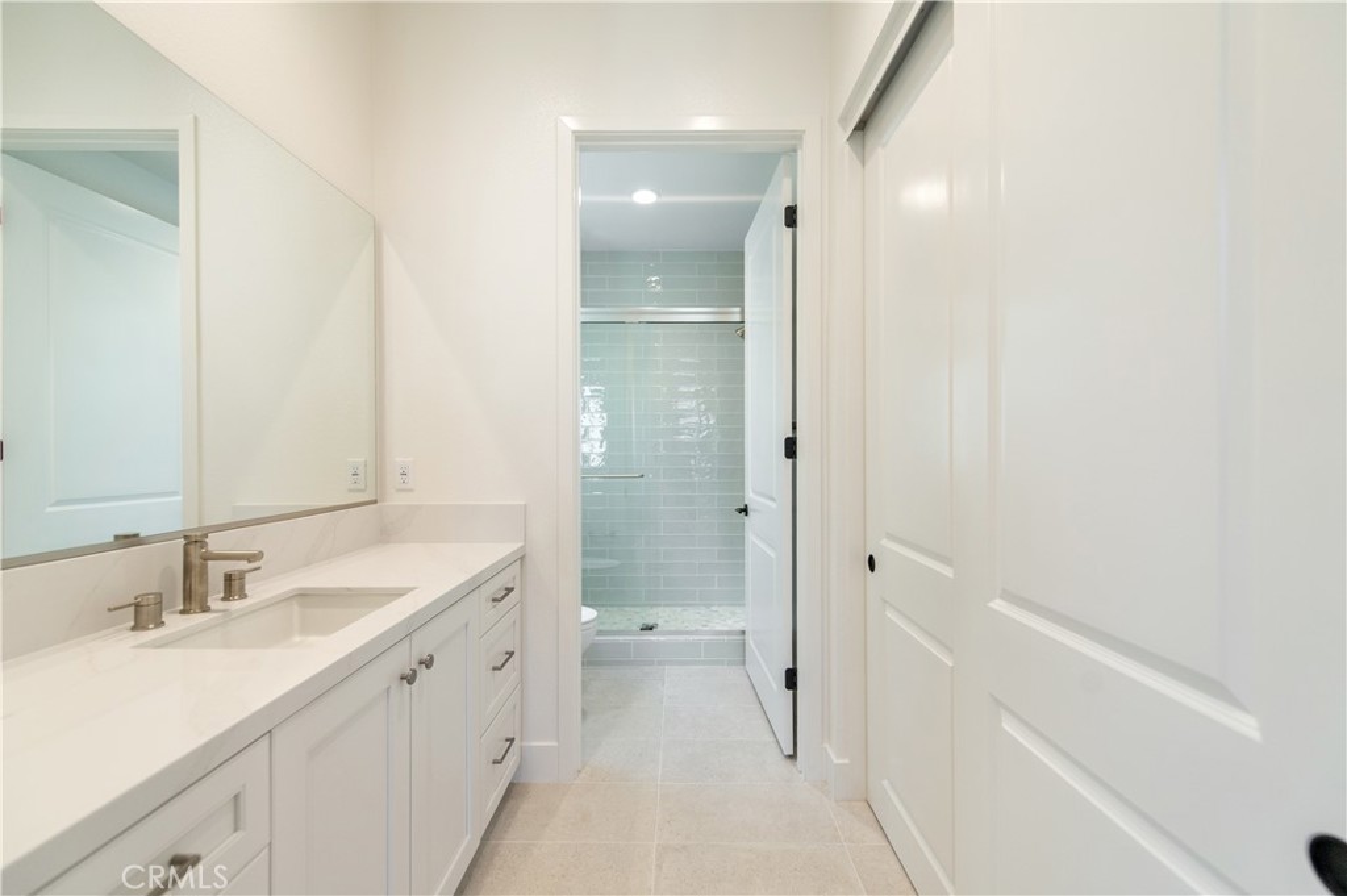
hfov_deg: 104.3
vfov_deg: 81.1
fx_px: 523
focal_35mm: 14
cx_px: 674
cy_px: 448
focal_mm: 14
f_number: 3.5
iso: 400
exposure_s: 1/250
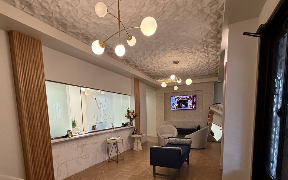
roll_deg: +2.1
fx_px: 157
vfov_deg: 57.1
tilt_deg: -7.6
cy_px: 132
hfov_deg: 84.9
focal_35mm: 20
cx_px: 134
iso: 320
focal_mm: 2.22
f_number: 2.2
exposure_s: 1/60
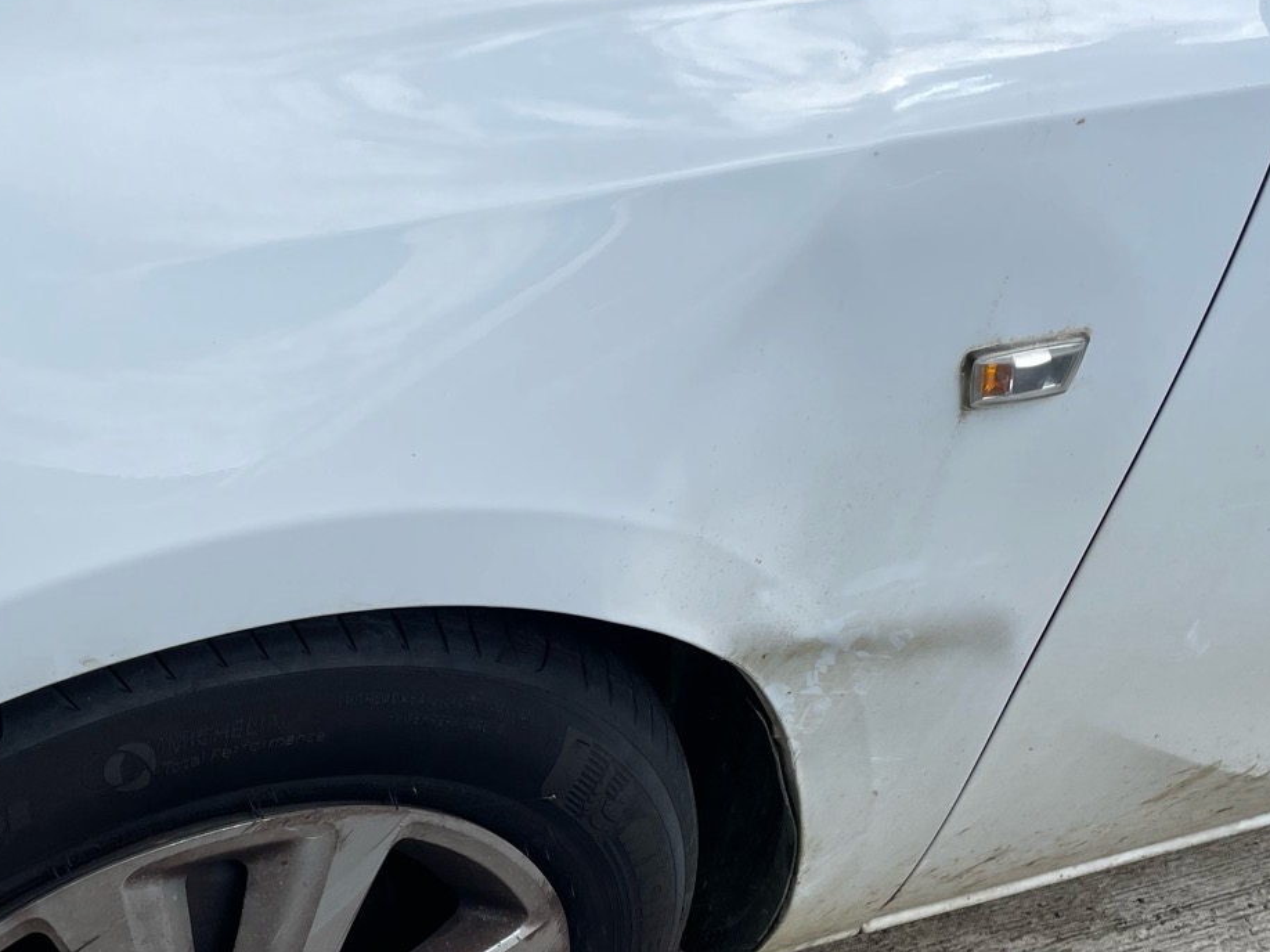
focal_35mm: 51
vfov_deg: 28.2
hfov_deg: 37.4
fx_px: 1871
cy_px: 681
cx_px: 516
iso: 32
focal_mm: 4.2
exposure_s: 1/3300
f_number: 1.6
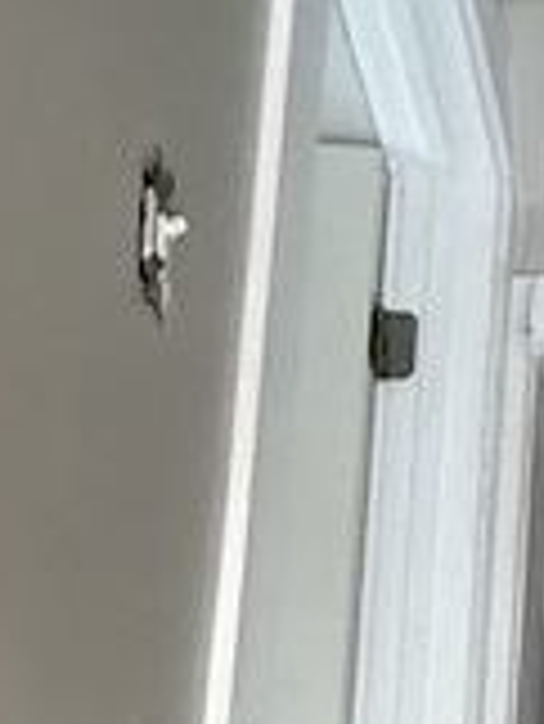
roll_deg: -2.9
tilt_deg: +7.6
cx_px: 823
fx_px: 1967
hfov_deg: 14.6
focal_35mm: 94
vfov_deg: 16.8
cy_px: 1345
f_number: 2.2
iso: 800
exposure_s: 1/60
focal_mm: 2.22
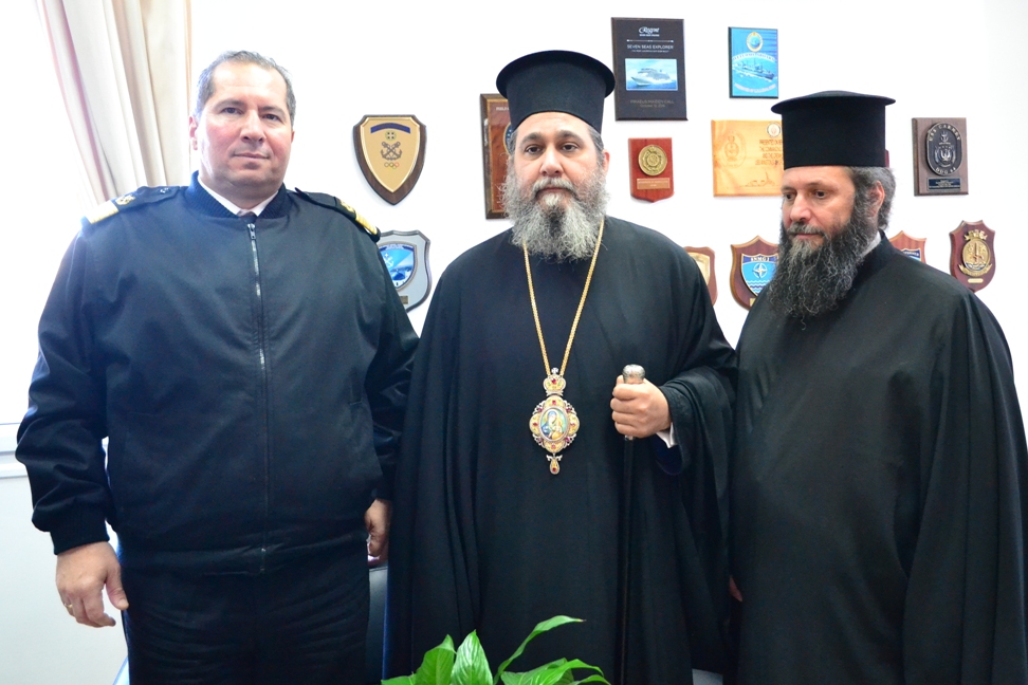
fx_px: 914
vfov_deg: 41.1
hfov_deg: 58.4
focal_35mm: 32
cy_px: 334
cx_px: 592
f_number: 4
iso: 3200
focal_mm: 18
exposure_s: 1/60
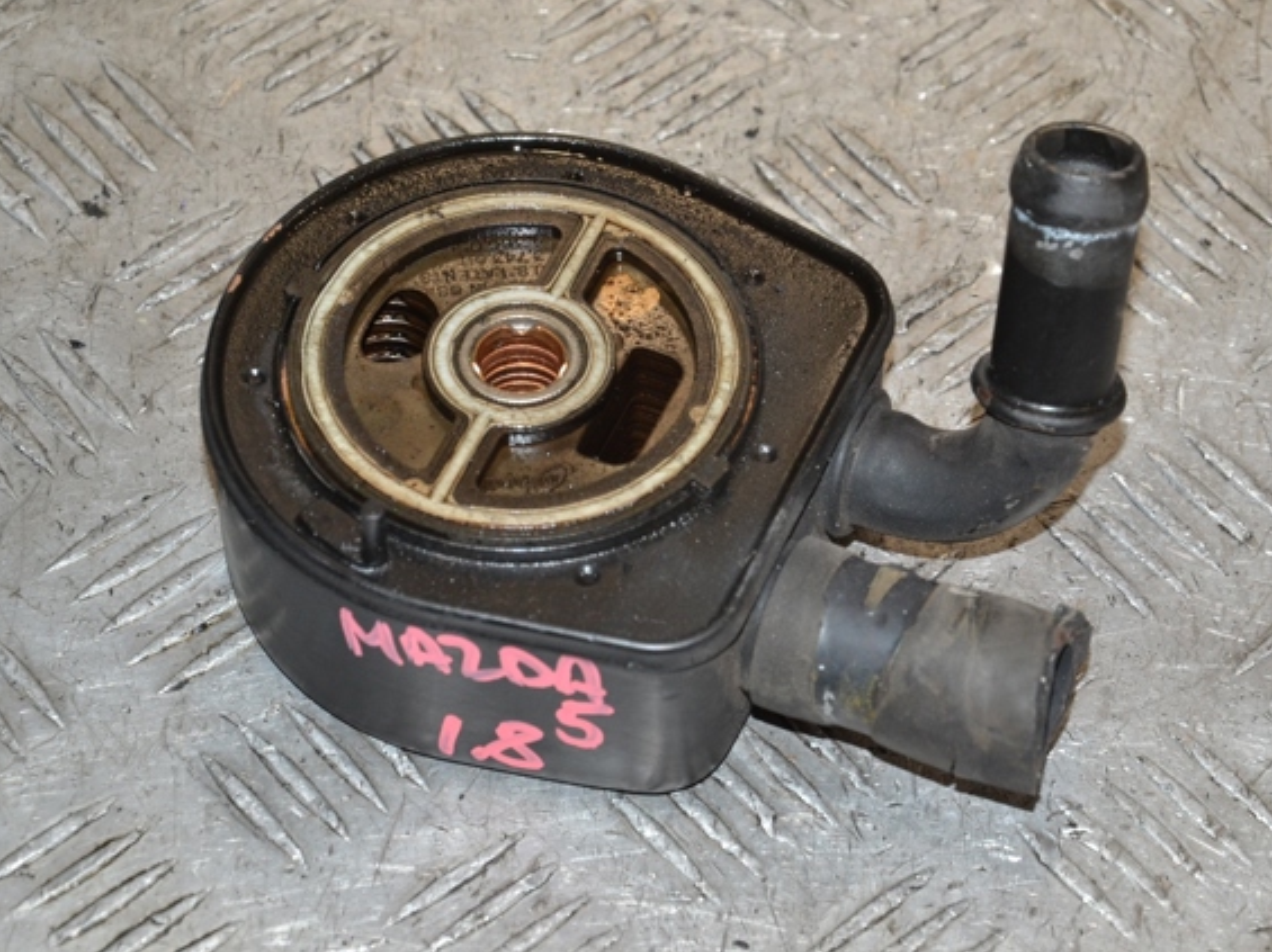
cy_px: 477
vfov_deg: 12.1
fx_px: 4500
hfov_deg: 16.1
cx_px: 660
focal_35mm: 123
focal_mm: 75
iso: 800
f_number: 8
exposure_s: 1/200
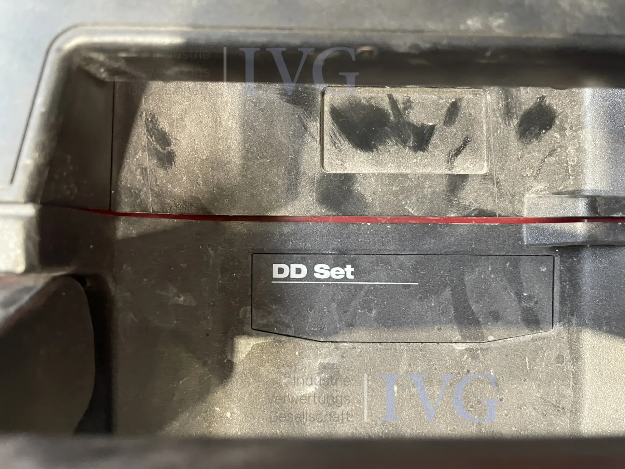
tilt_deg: -89.3
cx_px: 312
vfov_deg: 53.1
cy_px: 234
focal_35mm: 26
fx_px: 469
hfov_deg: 67.3
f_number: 1.6
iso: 500
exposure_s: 1/33
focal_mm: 4.2
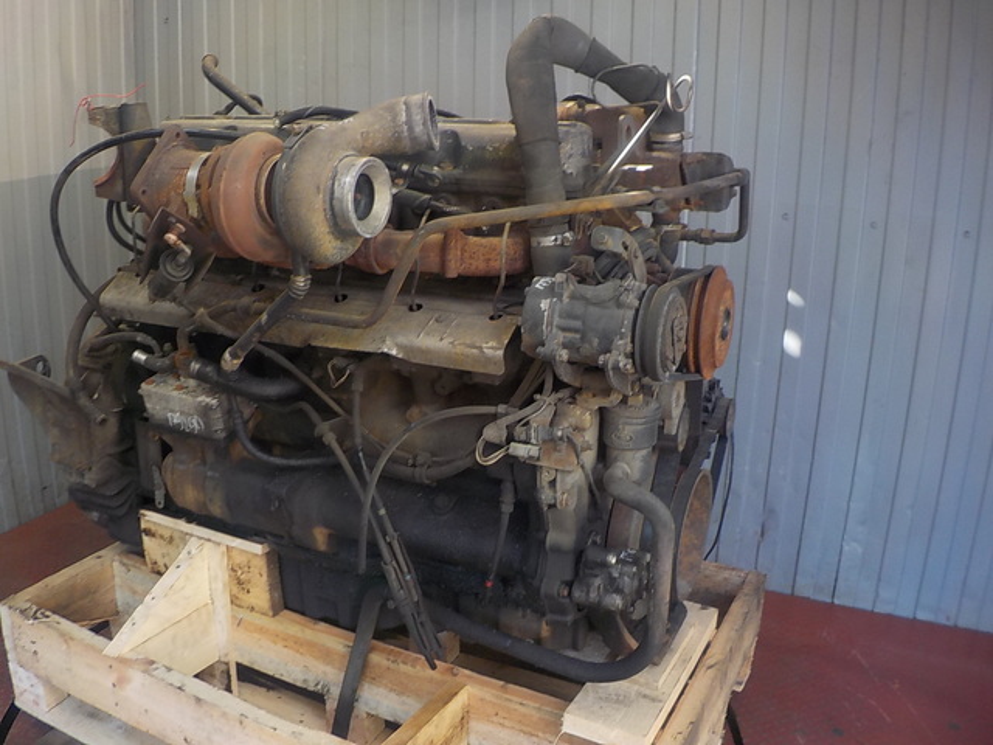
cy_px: 372
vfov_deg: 46.8
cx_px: 496
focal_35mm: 30
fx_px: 861
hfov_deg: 60.0
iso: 125
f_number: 3.3
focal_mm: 4.1
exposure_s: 1/30
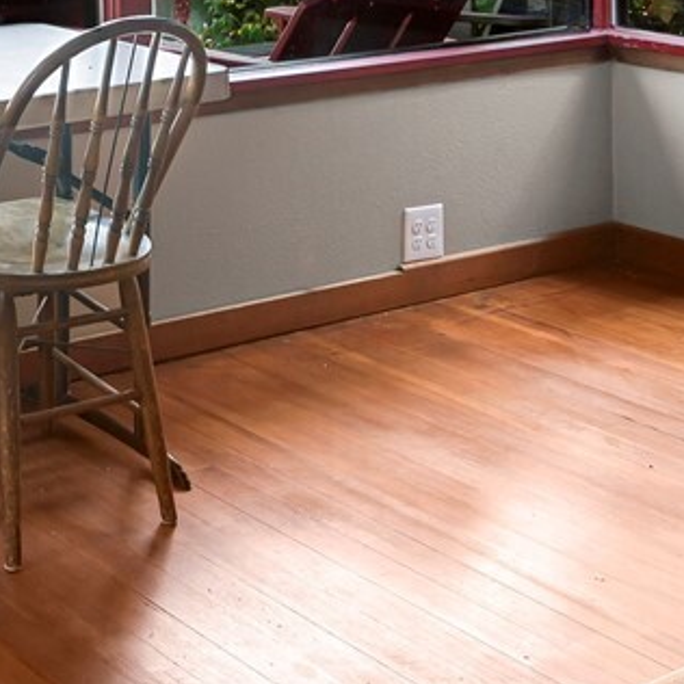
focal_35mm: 73
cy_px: -250
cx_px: -158
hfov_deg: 21.8
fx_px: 1632
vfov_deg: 21.1
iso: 200
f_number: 8
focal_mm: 16
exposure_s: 1/3
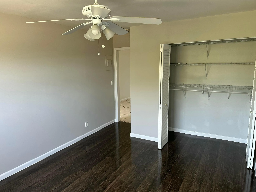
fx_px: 185
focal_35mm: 25
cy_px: 96
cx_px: 125
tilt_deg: -10.6
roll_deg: +0.8
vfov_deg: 54.9
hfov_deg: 69.4
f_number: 1.78
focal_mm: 6.86
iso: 200
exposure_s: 1/121
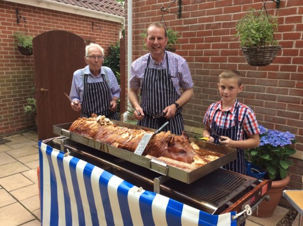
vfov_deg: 44.0
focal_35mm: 32
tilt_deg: -11.4
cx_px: 152
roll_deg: -0.3
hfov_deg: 56.9
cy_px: 113
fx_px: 280
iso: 32
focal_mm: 3.3
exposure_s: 1/150
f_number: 2.4
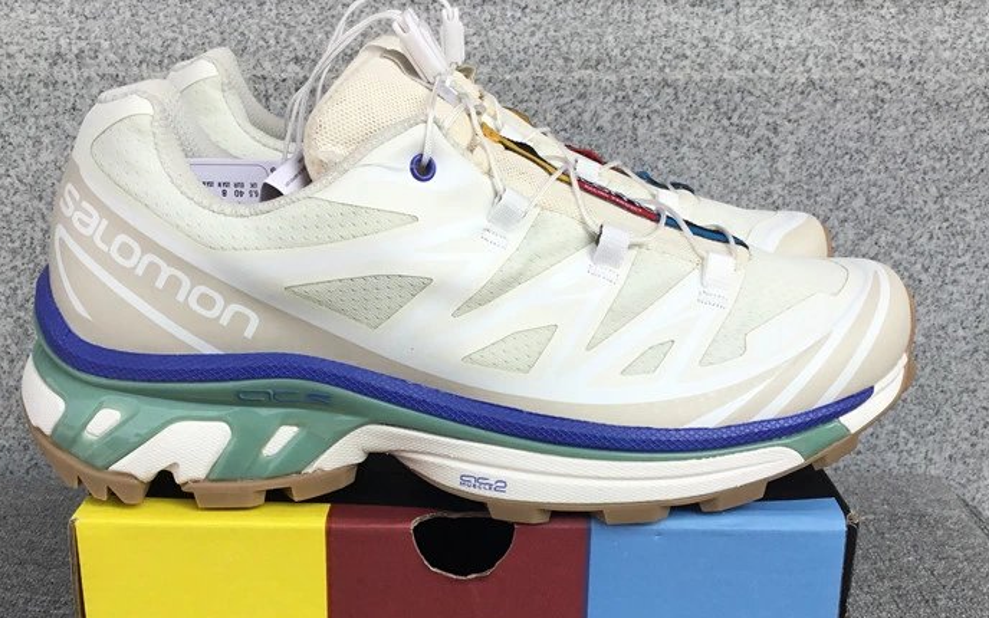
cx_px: 486
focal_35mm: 43
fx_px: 1159
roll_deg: +0.0
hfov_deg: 46.2
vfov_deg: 29.5
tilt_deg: -22.1
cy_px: 451
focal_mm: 3.3
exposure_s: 1/754
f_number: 2.4
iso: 25
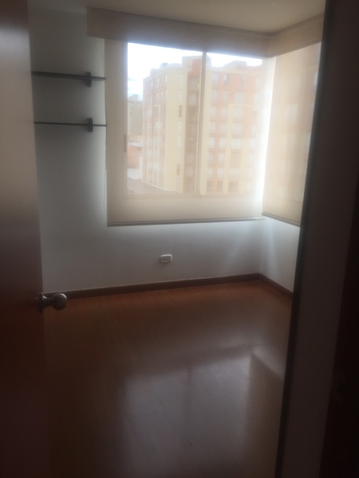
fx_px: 401
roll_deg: -1.8
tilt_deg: -13.3
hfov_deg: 48.2
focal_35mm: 29
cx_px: 180
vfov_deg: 61.7
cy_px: 239
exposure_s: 1/120
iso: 50
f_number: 2.2
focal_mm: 4.15
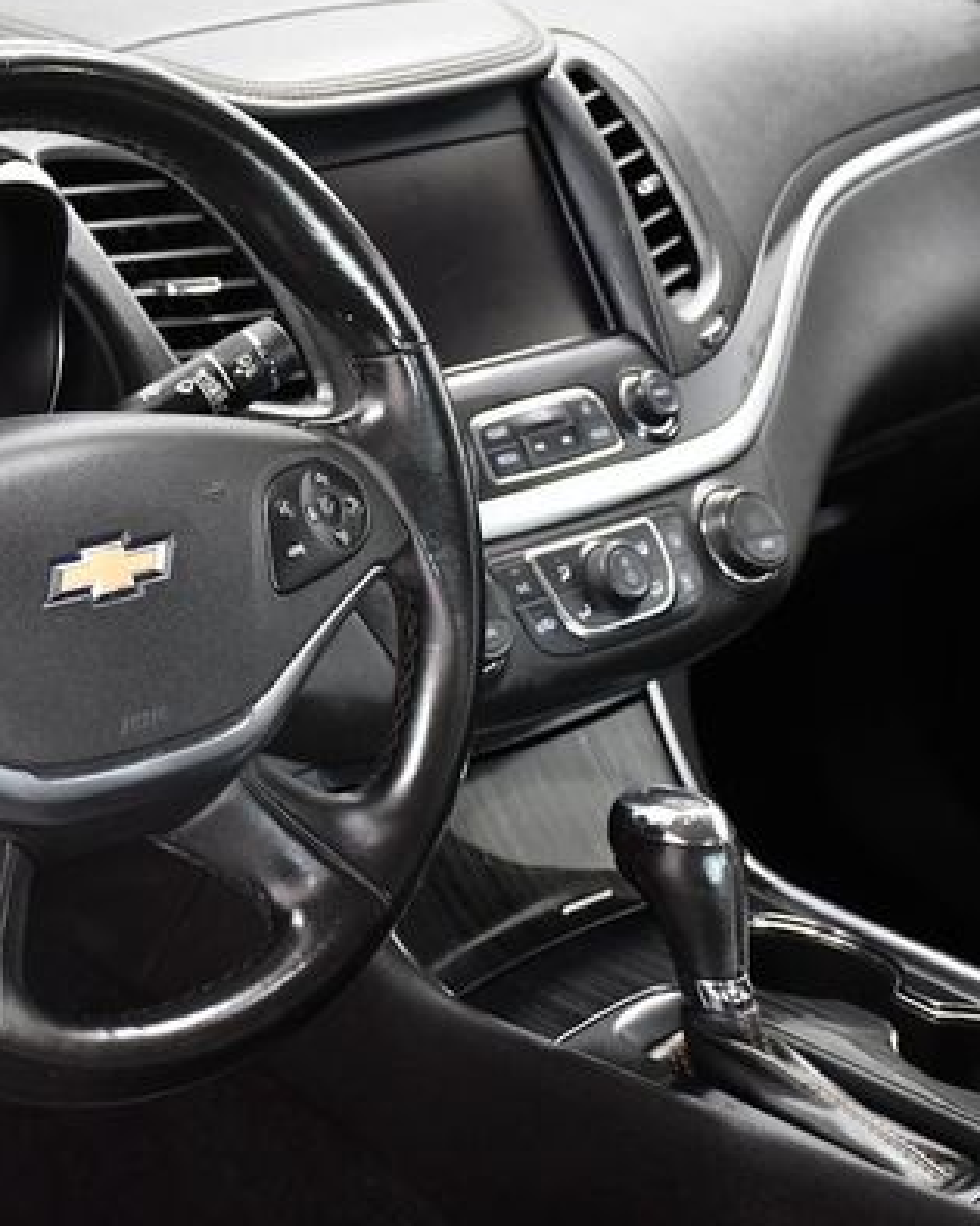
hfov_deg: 17.4
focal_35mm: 87
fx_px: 3155
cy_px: 571
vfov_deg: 22.0
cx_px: 93
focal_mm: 38
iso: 2500
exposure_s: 1/125
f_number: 4.2
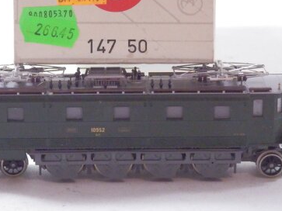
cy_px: 71
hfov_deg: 18.0
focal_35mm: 109
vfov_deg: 13.6
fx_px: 888
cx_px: 116
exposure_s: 1/160
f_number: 4.4
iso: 1600
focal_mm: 11.9
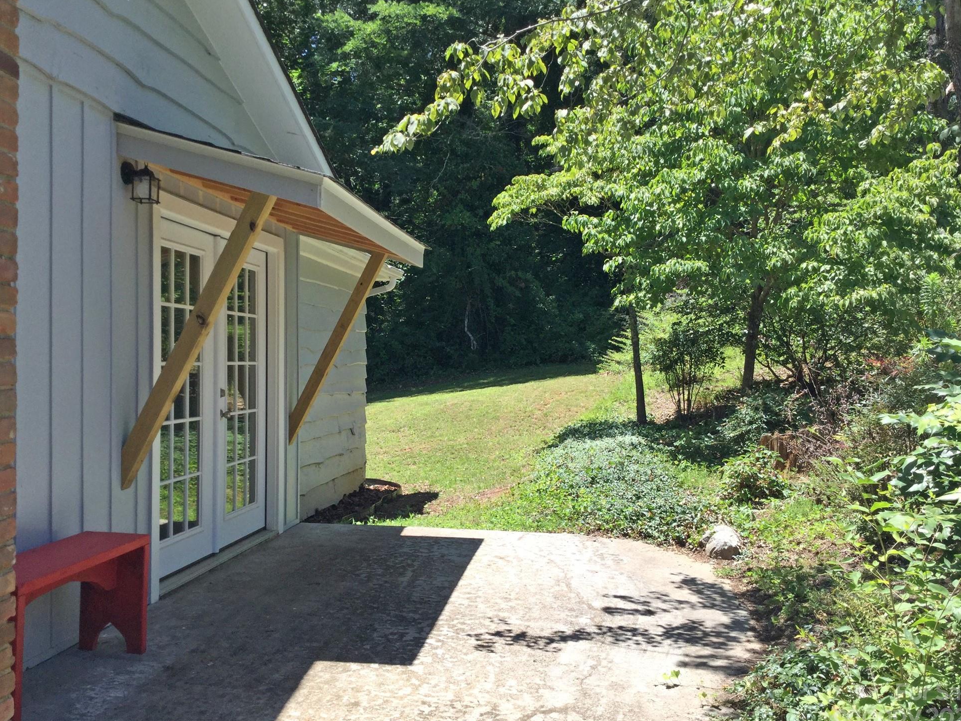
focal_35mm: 33
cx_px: 471
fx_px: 916
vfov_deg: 42.9
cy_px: 357
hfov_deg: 55.3
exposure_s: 1/590
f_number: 2.4
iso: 25
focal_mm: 3.3
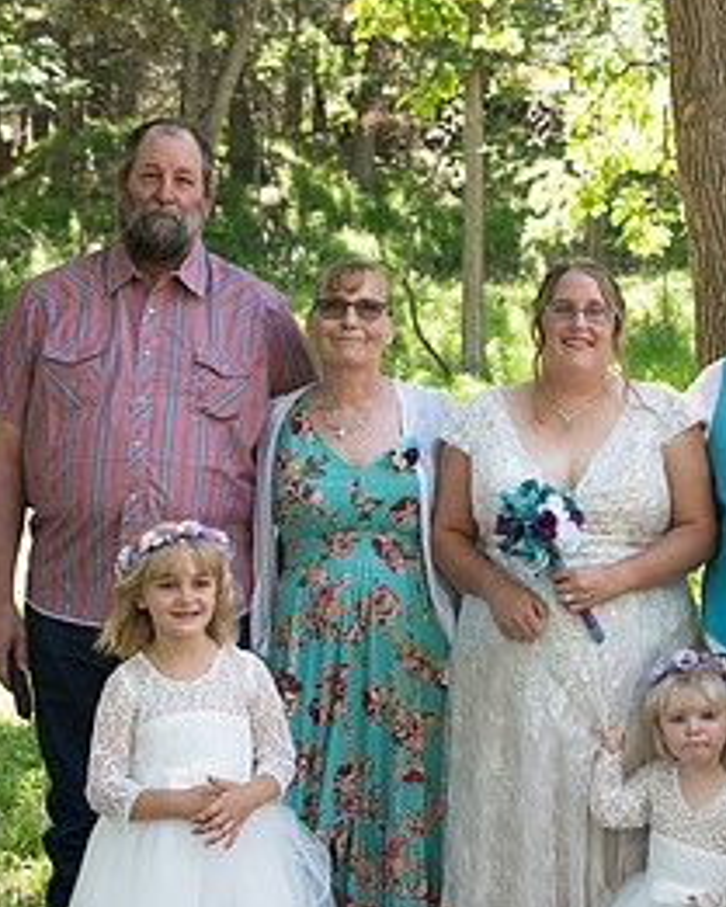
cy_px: 575
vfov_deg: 27.4
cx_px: 540
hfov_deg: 22.0
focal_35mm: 69
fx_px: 1852
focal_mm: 31
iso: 250
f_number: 5
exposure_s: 1/125
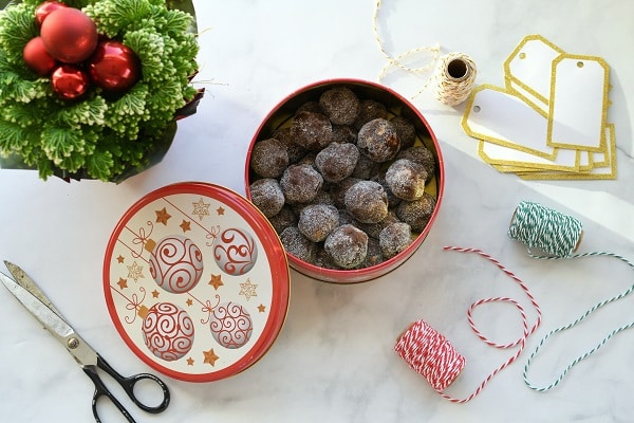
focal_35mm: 60
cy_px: 212
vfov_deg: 22.6
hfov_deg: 33.4
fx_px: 1057
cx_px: 317
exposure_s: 1/100
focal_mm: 40
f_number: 5
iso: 200
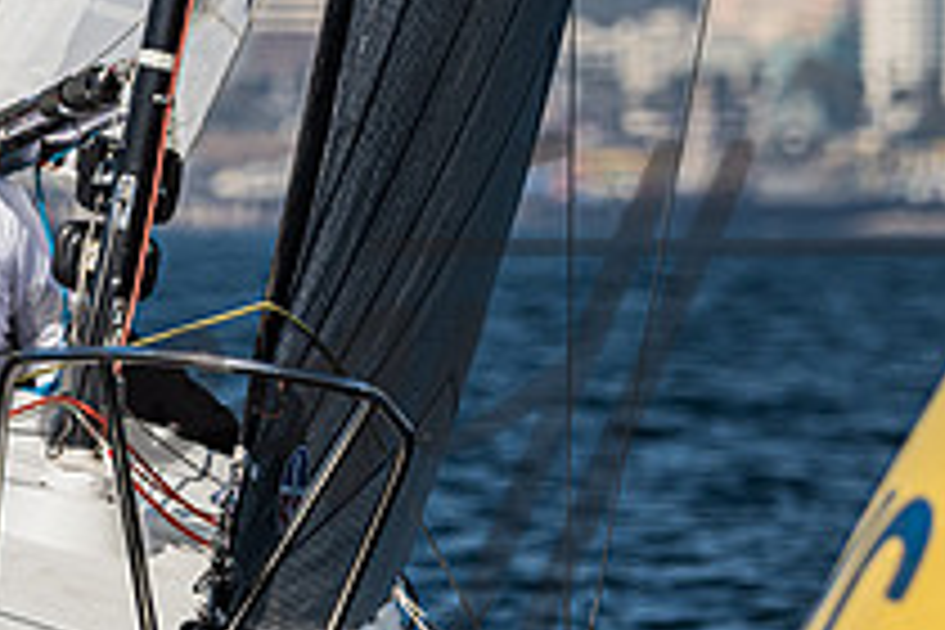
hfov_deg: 2.6
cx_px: 14
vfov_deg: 1.7
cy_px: 157
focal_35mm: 795
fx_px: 20867
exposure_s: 1/5000
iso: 400
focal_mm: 210
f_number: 5
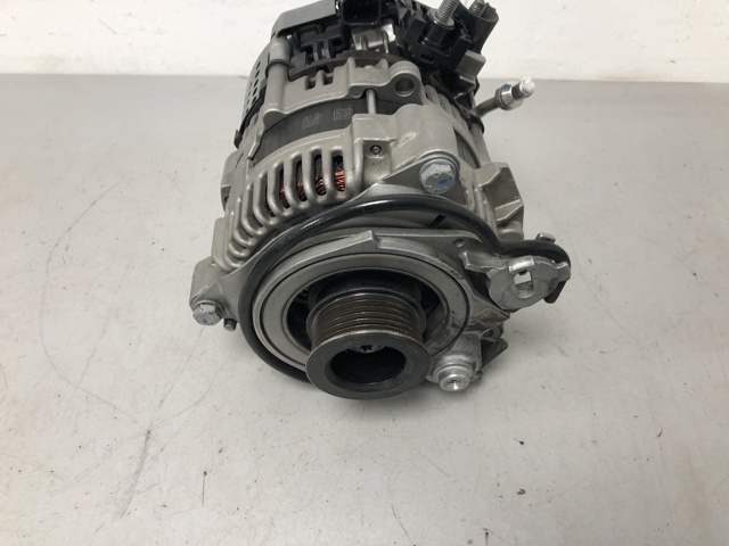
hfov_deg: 63.4
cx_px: 364
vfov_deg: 49.7
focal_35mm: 28
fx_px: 590
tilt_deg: -47.3
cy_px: 273
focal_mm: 4
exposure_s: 1/25
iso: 32
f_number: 1.8
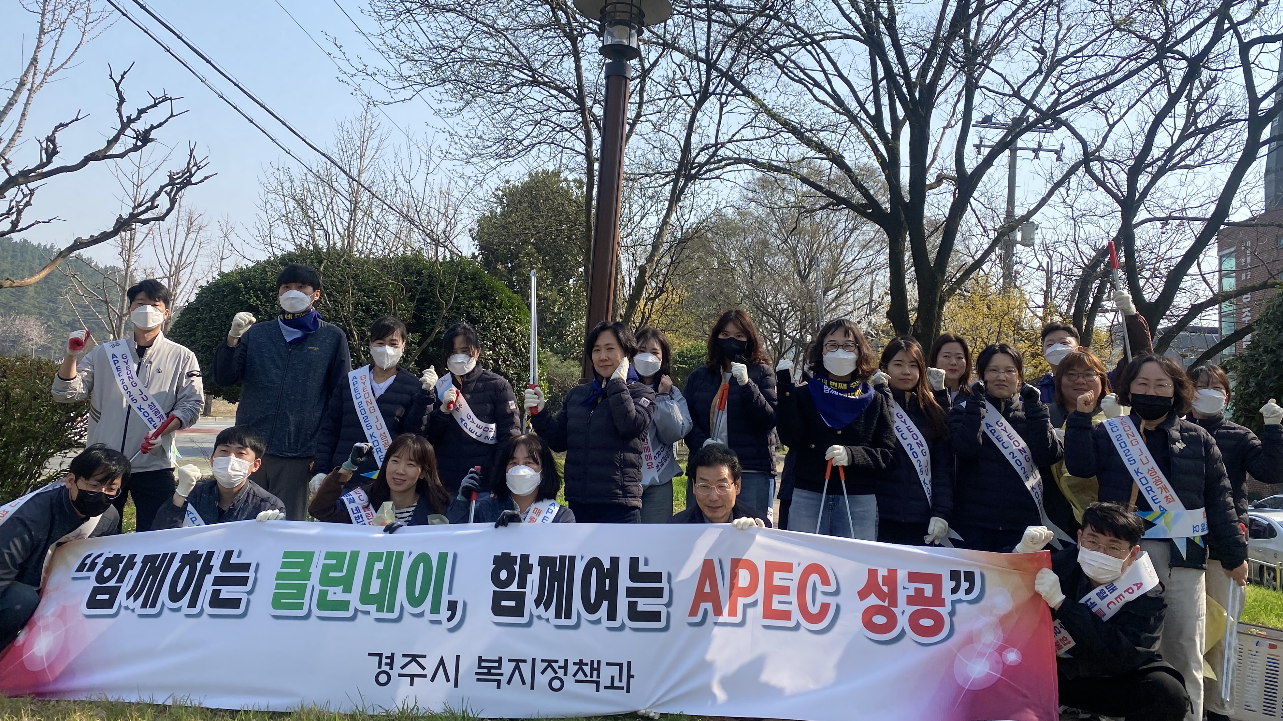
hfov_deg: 66.1
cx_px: 635
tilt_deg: +8.3
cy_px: 306
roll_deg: -4.4
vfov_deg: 40.1
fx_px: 987
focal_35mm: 29
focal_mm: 4.25
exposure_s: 1/1996
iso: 32
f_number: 1.8
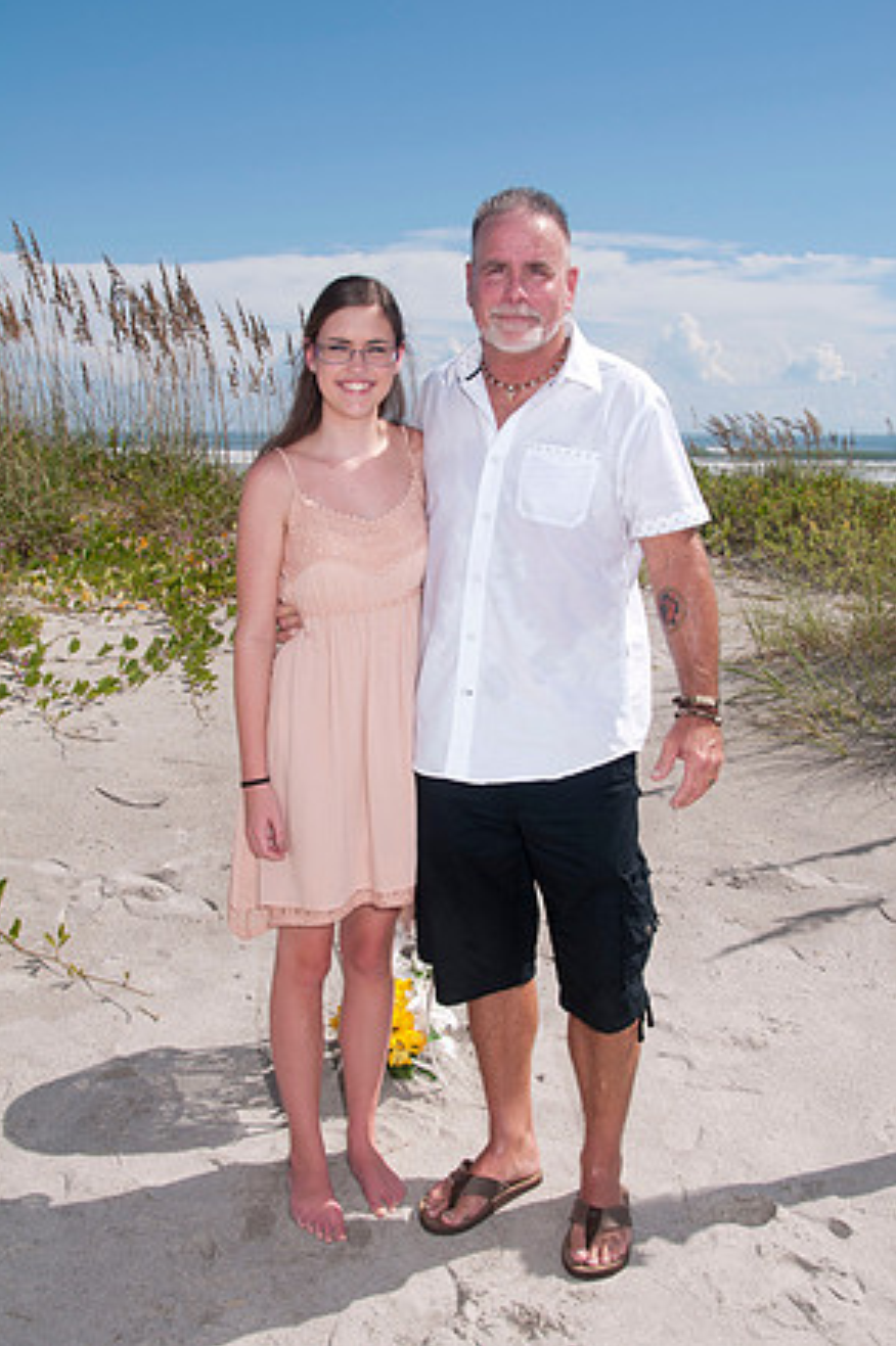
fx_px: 1496
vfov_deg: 48.5
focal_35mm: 40
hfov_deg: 33.4
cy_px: 659
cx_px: 440
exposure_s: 1/250
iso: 100
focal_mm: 26
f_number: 11
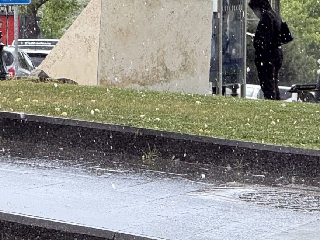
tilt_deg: -1.7
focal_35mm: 354
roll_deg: -0.3
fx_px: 3272
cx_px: -120
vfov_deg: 4.2
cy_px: -1
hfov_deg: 5.6
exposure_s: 1/286
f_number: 2.8
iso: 50
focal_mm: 15.66
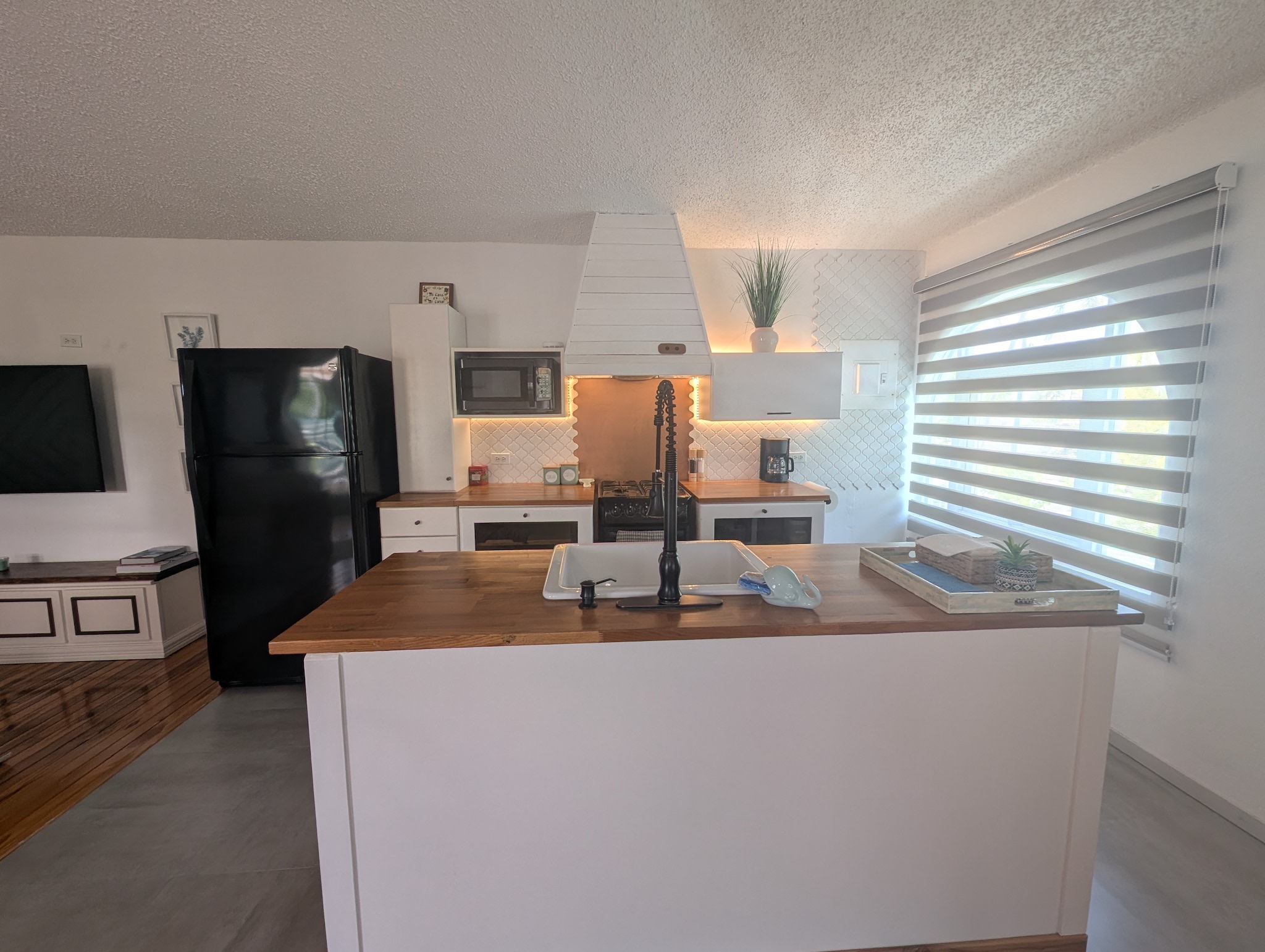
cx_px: 632
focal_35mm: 13
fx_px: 476
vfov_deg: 90.1
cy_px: 476
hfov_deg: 106.1
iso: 68
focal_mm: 1.95
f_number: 2.2
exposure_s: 1/120
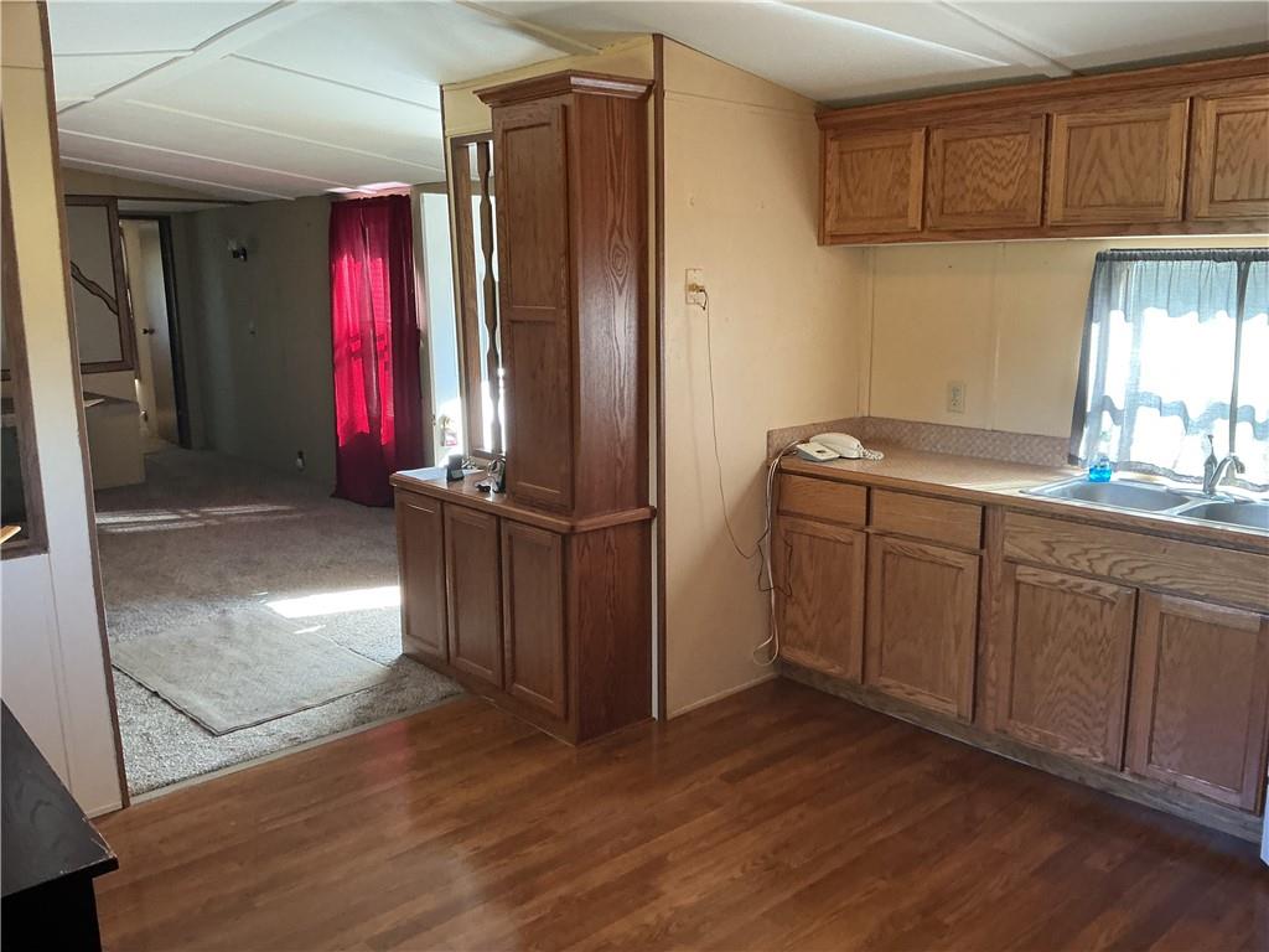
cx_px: 634
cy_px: 476
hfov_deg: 61.7
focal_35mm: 29
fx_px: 1063
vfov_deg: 48.2
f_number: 1.8
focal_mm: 3
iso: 125
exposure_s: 1/60
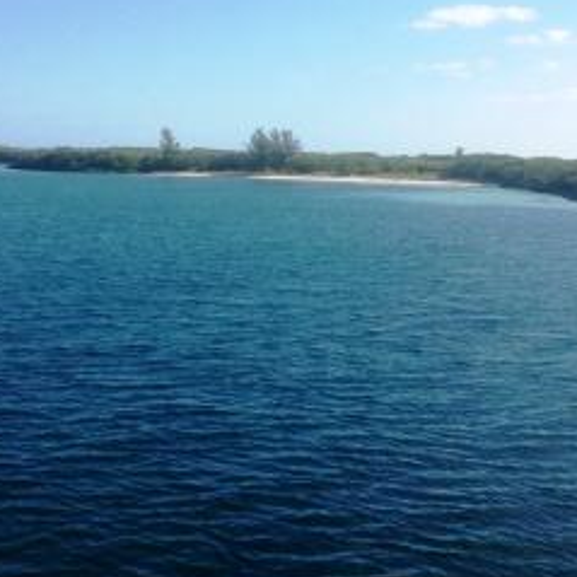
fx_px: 1094
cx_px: 292
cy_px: 216
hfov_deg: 29.6
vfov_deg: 29.4
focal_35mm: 58
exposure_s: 1/1779
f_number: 2.4
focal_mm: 4.28
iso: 50
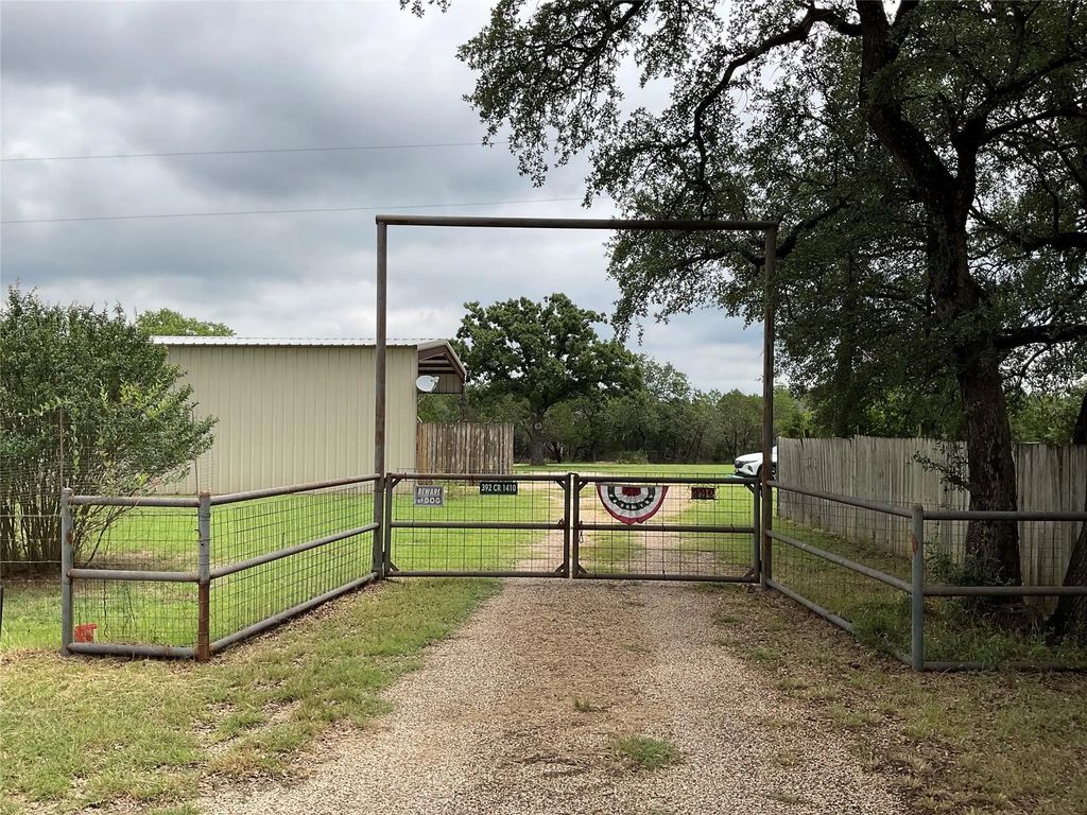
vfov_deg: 48.2
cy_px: 408
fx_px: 911
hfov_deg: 61.7
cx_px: 544
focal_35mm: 29
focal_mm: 3
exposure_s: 1/1250
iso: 16
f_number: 1.8
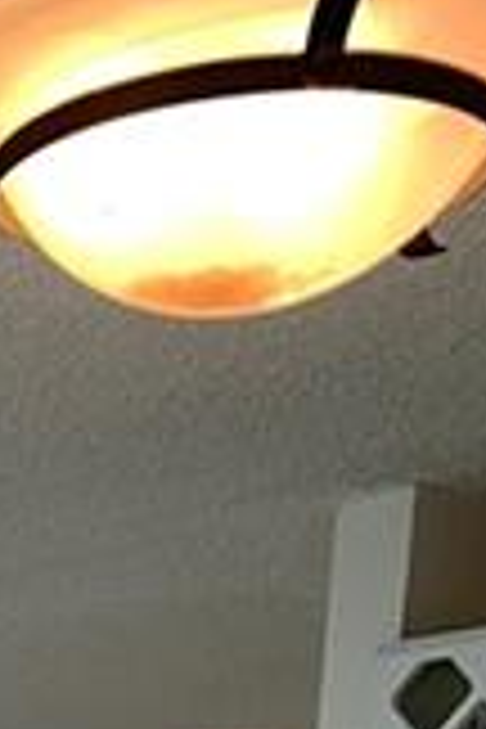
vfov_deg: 12.9
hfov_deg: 9.3
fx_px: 2592
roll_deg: -1.2
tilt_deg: -8.7
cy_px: 1656
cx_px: -774
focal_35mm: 128
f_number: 1.8
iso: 50
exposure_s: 1/120
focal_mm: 4.25
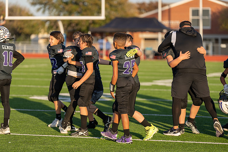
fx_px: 991
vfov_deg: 8.8
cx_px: 114
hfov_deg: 13.1
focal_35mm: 156
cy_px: 76
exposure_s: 1/800
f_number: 2.8
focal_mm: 148
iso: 100
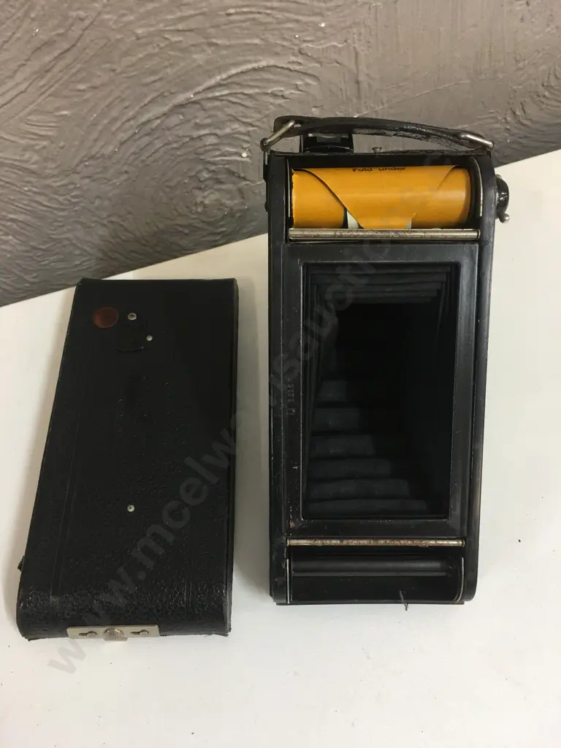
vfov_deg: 61.7
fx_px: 627
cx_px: 280
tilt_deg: -60.4
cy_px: 374
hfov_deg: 48.2
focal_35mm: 29
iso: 64
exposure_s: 1/17
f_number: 2.2
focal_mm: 4.15
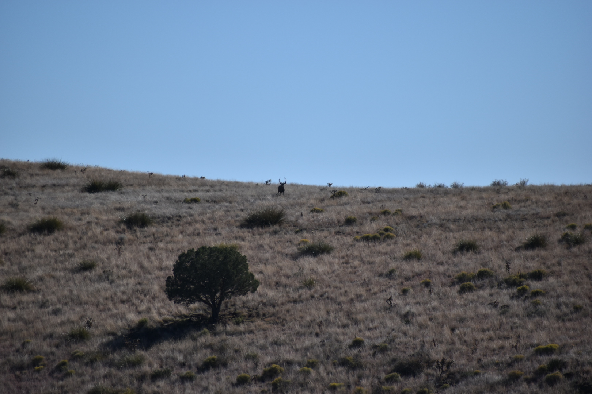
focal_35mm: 450
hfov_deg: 4.6
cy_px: 197
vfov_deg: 3.1
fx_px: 7399
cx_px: 296
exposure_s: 1/2000
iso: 250
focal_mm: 300
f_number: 6.3
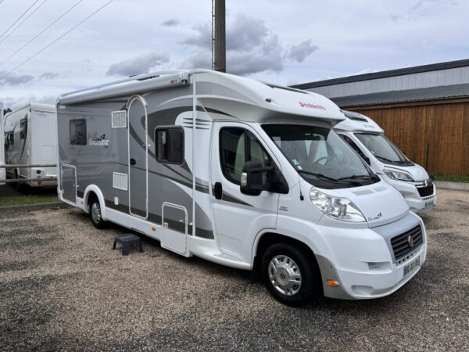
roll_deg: +0.0
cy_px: 176
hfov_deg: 71.6
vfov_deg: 56.8
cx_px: 234
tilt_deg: -5.4
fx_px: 325
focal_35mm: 24
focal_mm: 6.86
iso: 80
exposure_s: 1/6211
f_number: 1.78
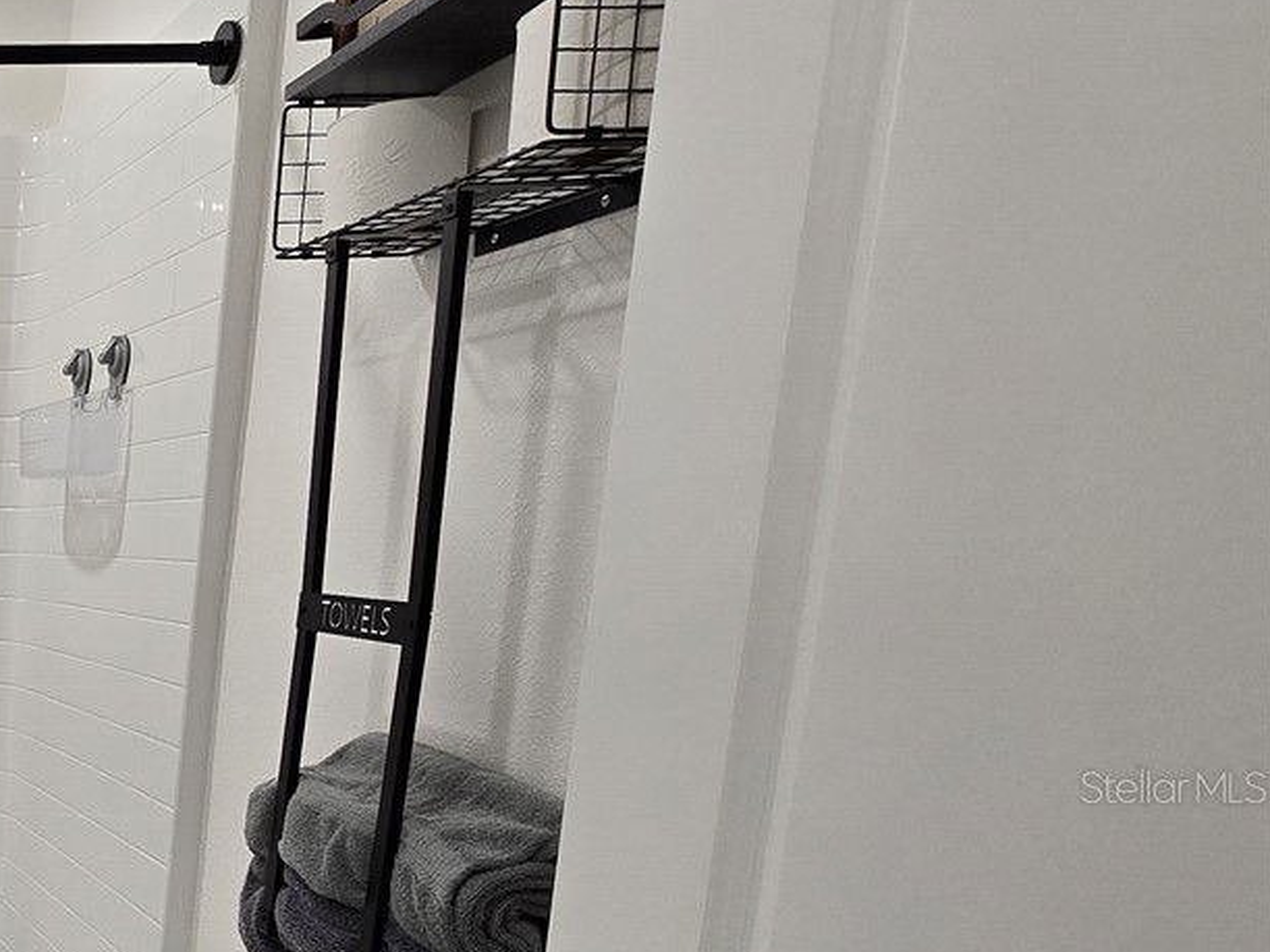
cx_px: -384
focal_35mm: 34
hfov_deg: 35.9
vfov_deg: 39.8
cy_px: 786
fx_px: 1247
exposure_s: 1/60
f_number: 2.2
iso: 80
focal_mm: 2.2
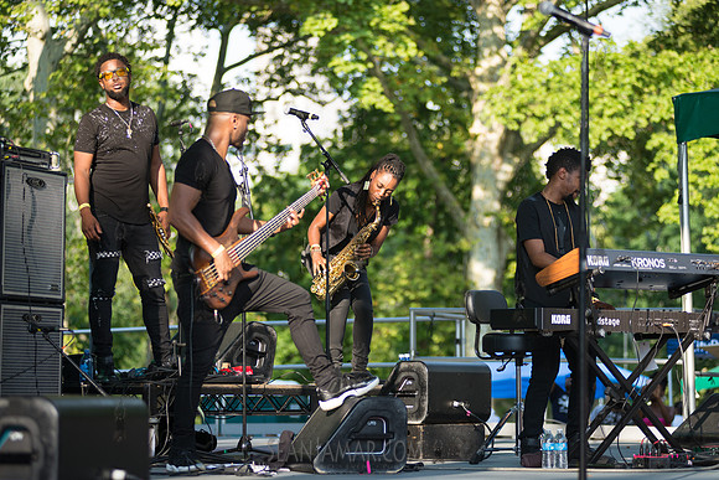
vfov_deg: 13.0
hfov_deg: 19.5
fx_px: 2097
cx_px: 360
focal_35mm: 105
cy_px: 240
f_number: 2.8
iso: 200
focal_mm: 105
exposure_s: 1/640
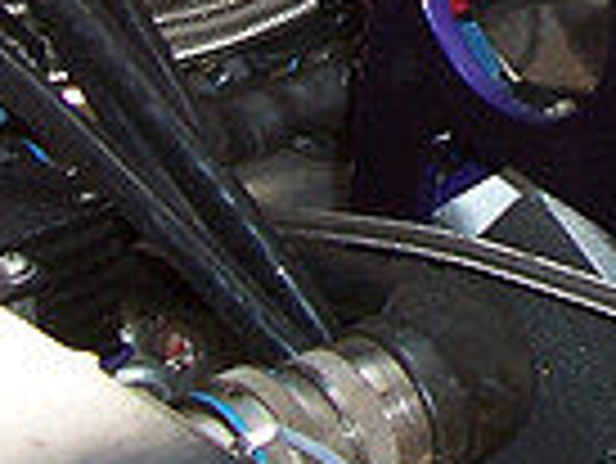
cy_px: -484
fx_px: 2565
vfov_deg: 9.6
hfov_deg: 13.2
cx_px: 787
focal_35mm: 144
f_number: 2.7
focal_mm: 5.6
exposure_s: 1/60
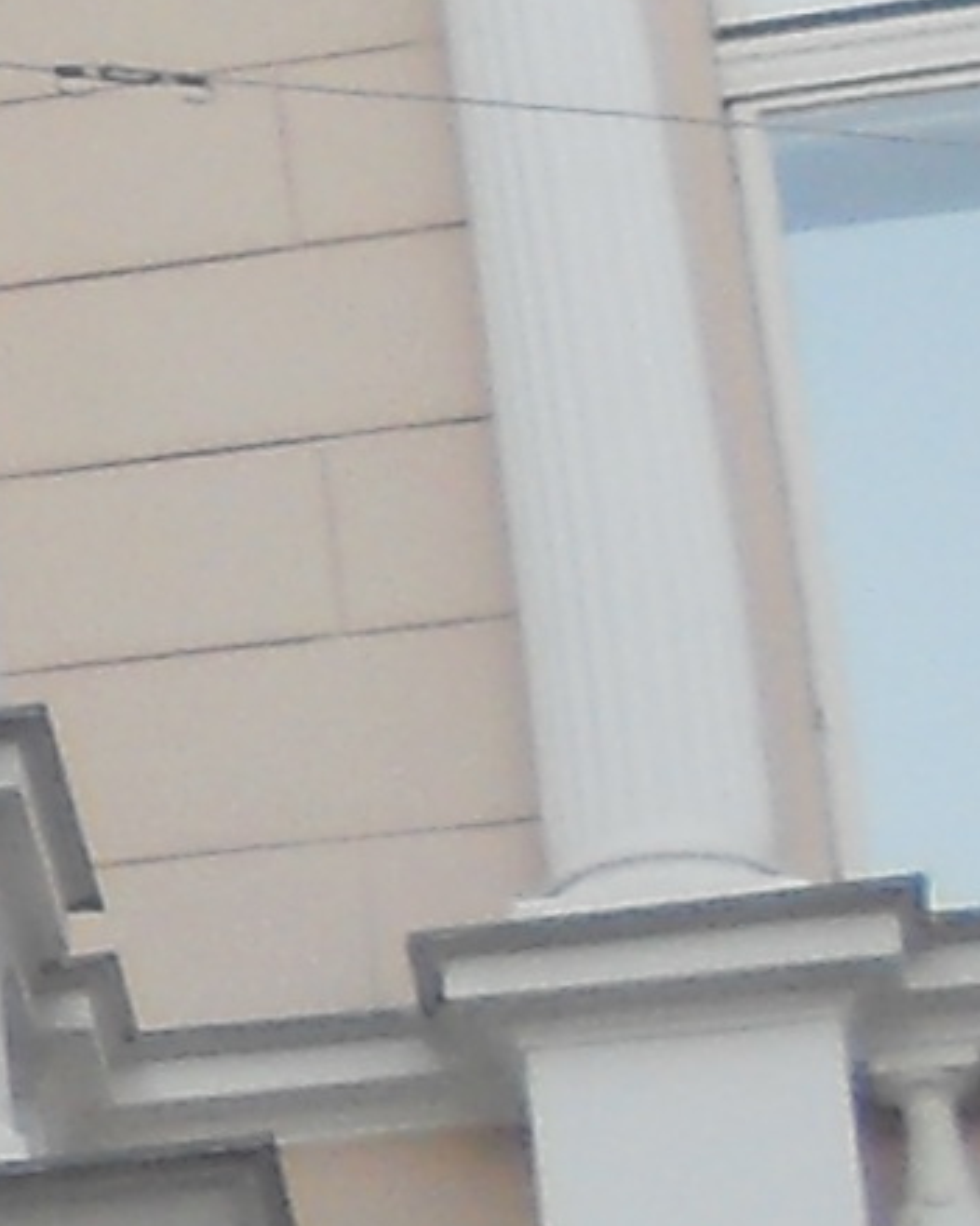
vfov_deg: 8.1
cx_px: -3342
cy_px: 514
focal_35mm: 240
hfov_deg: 5.4
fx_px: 8704
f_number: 3.2
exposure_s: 1/160
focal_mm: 4.9
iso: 80
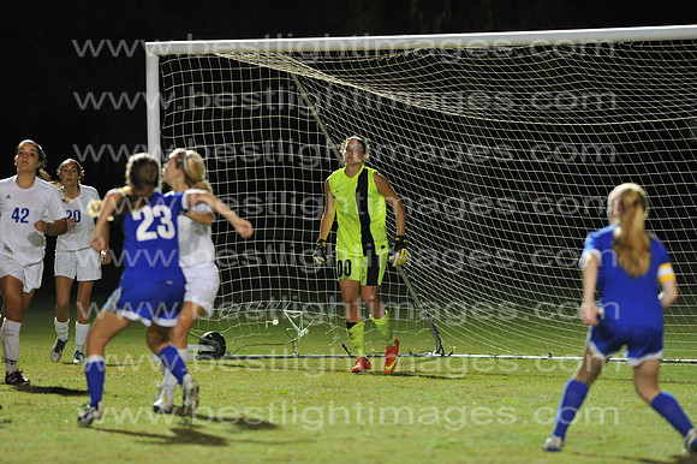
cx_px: 348
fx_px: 5805
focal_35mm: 300
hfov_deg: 6.9
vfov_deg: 4.6
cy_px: 232
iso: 5000
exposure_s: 1/400
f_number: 4
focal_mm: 300
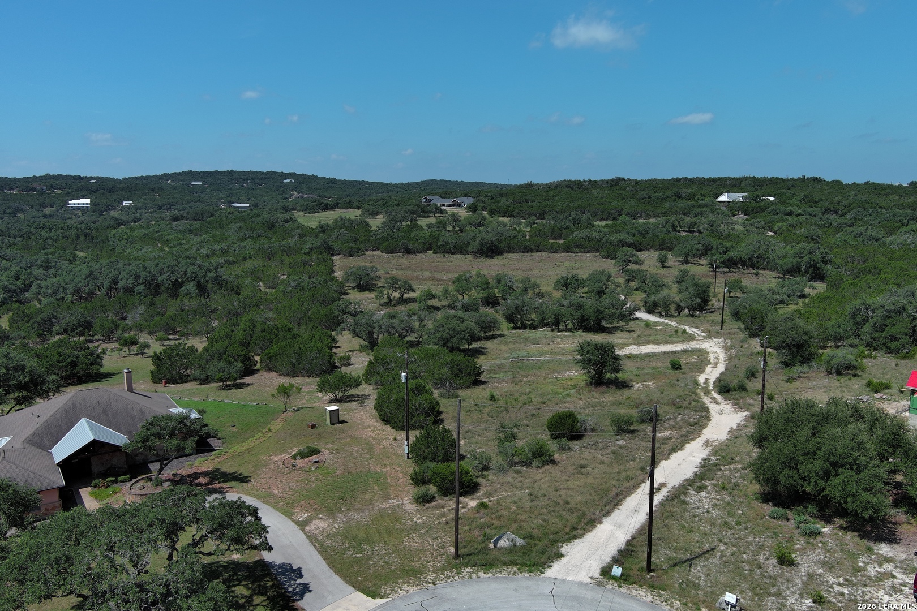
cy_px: 306
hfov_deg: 63.7
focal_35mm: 29
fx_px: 739
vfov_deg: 45.0
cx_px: 458
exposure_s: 1/2227
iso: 100
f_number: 2.8
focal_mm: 10.57
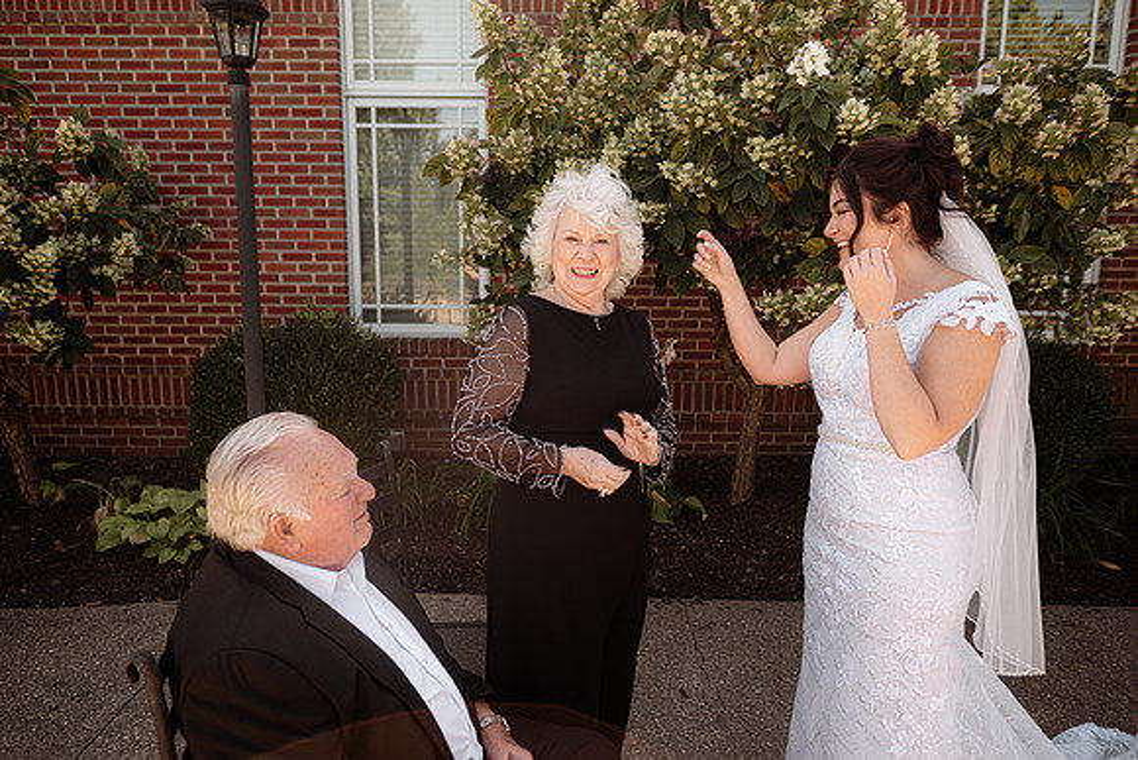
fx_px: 796
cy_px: 379
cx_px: 553
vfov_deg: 51.0
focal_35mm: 25
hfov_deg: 71.1
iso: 160
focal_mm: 24
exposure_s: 1/640
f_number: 2.8
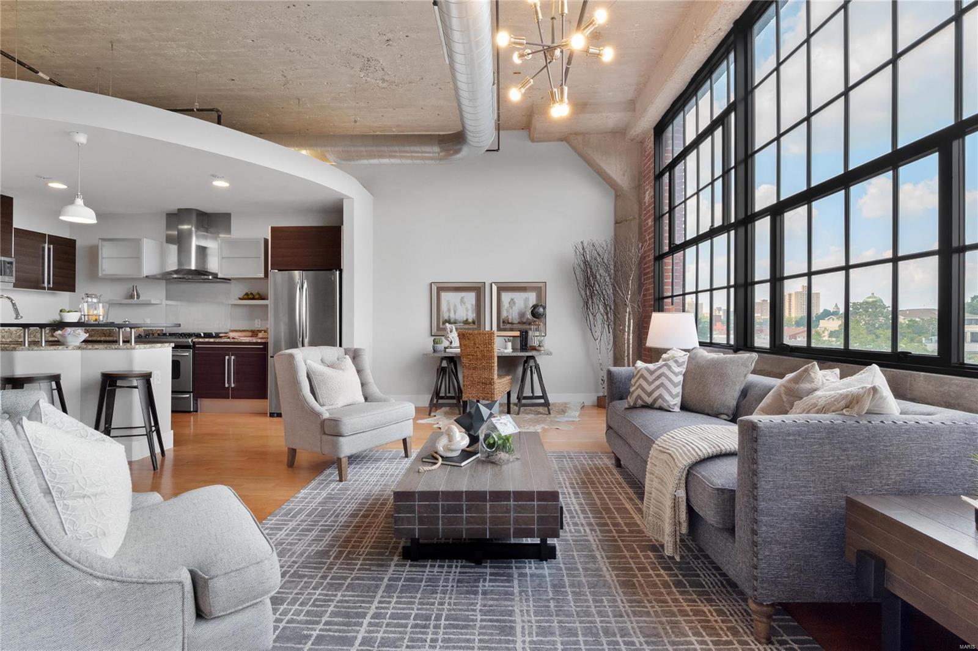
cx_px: 489
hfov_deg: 96.7
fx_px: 435
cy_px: 326
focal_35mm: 16
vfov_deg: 73.7
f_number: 8
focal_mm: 8
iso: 400
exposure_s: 1/15
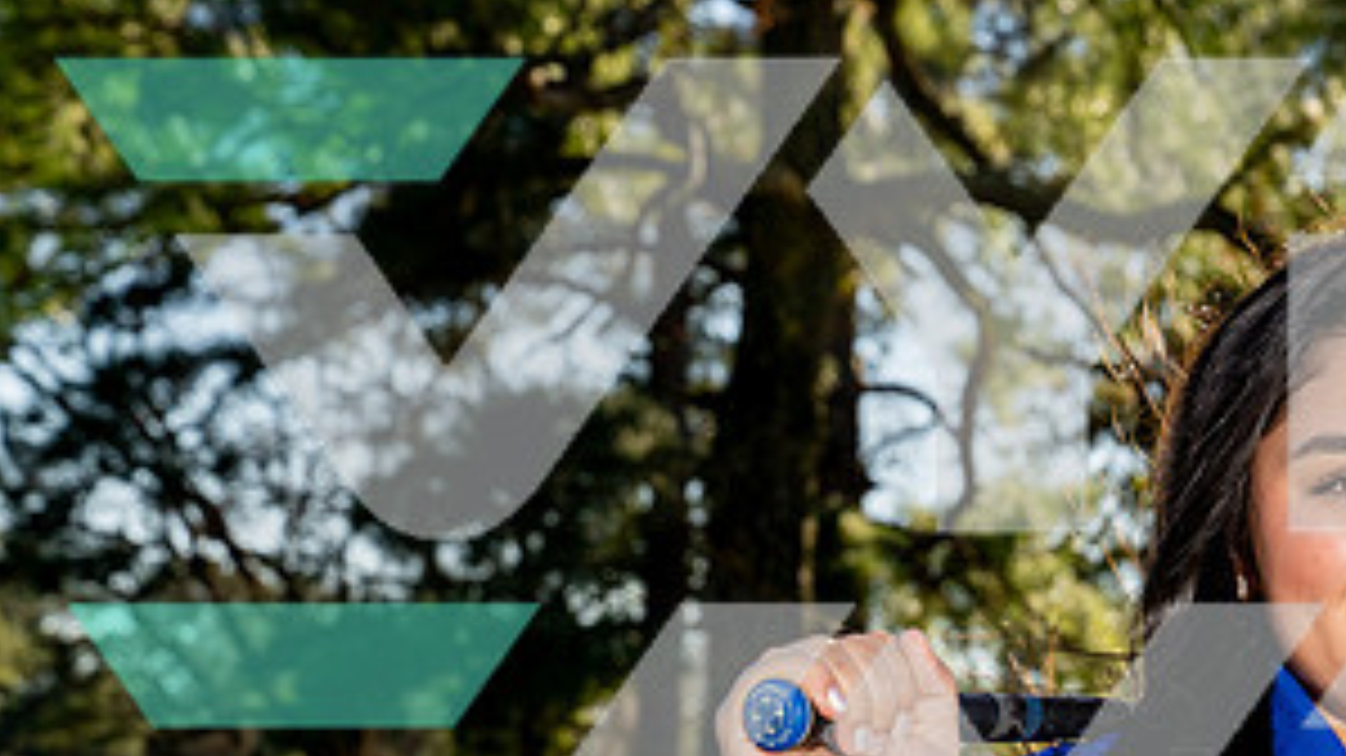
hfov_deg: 16.8
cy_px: 844
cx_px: 1215
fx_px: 4496
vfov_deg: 9.5
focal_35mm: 126
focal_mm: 62
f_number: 8
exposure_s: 1/250
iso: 100
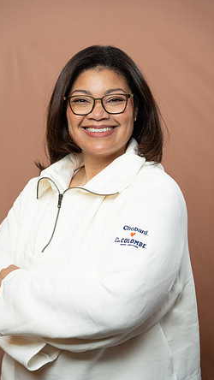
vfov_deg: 25.0
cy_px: 190
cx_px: 98
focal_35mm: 85
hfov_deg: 14.2
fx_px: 857
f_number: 4
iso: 320
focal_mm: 80
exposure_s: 1/160
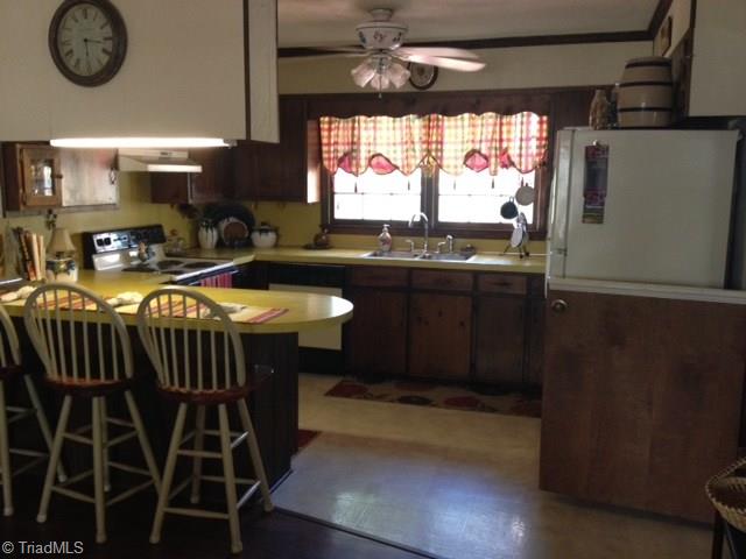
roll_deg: -1.2
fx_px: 754
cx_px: 373
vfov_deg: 40.7
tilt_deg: -9.1
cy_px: 280
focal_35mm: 35
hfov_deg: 52.6
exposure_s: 1/20
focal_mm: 4.28
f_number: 2.4
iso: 160
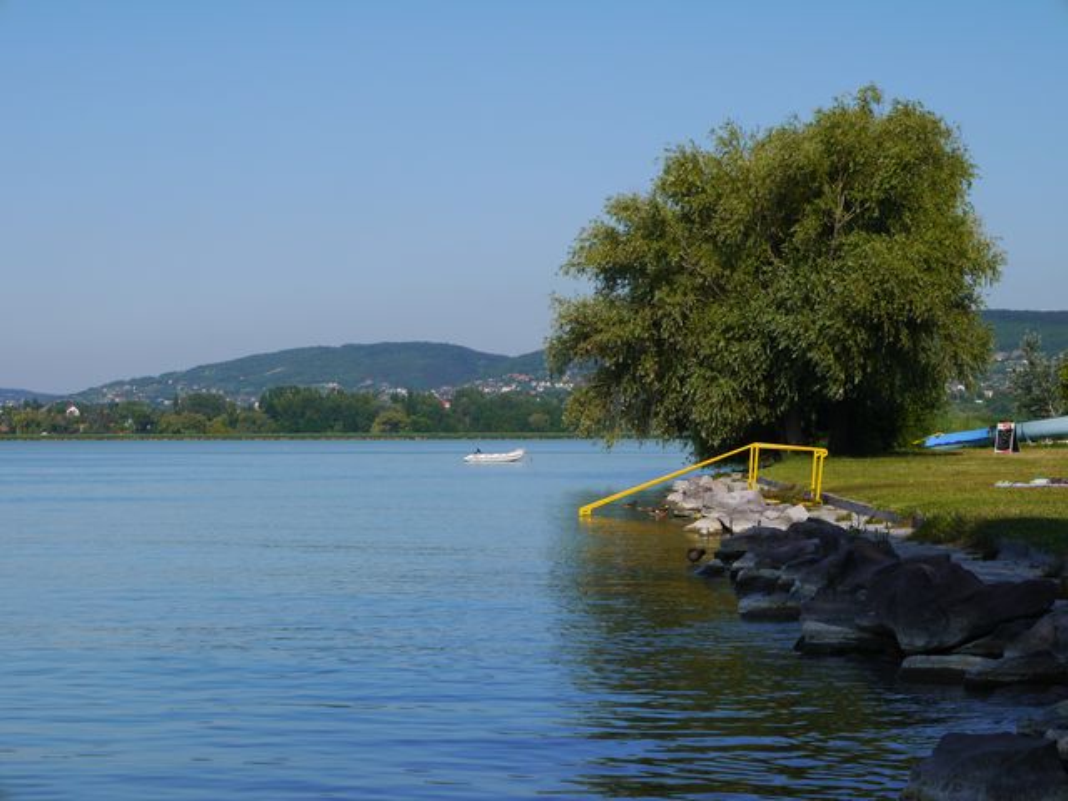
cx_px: 534
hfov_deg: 23.3
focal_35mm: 84
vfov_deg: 17.6
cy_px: 400
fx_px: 2592
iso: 160
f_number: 10
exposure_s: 1/500
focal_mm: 42
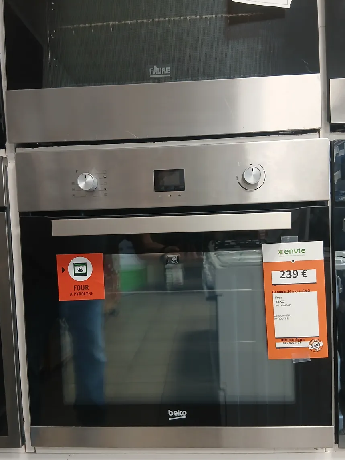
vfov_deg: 61.6
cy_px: 237
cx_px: 174
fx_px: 385
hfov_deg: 48.2
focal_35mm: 29
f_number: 1.8
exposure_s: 1/33.3
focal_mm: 3.98
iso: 200
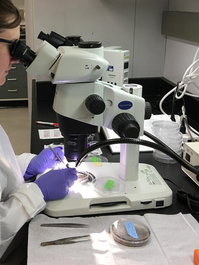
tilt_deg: -15.9
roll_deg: +2.0
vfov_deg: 41.1
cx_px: 38
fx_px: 352
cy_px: 111
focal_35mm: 46
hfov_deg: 30.7
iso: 40
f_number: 2.2
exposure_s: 1/30
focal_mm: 4.15
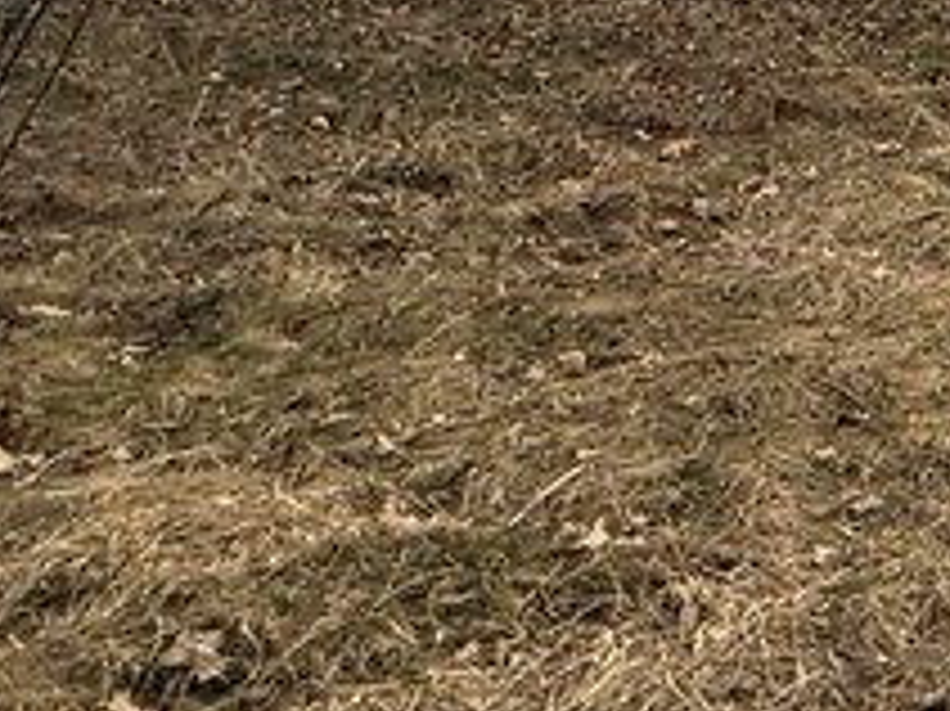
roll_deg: +2.9
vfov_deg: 19.5
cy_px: -279
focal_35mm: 68
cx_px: 2044
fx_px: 1865
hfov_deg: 17.2
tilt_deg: +2.4
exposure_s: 1/134
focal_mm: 2.22
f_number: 2.2
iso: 50
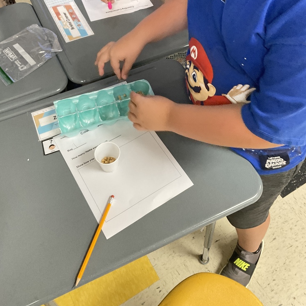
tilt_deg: -53.8
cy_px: 104
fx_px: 350
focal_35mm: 35
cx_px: 151
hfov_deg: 47.2
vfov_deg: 46.5
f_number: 1.8
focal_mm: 3
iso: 250
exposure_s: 1/60
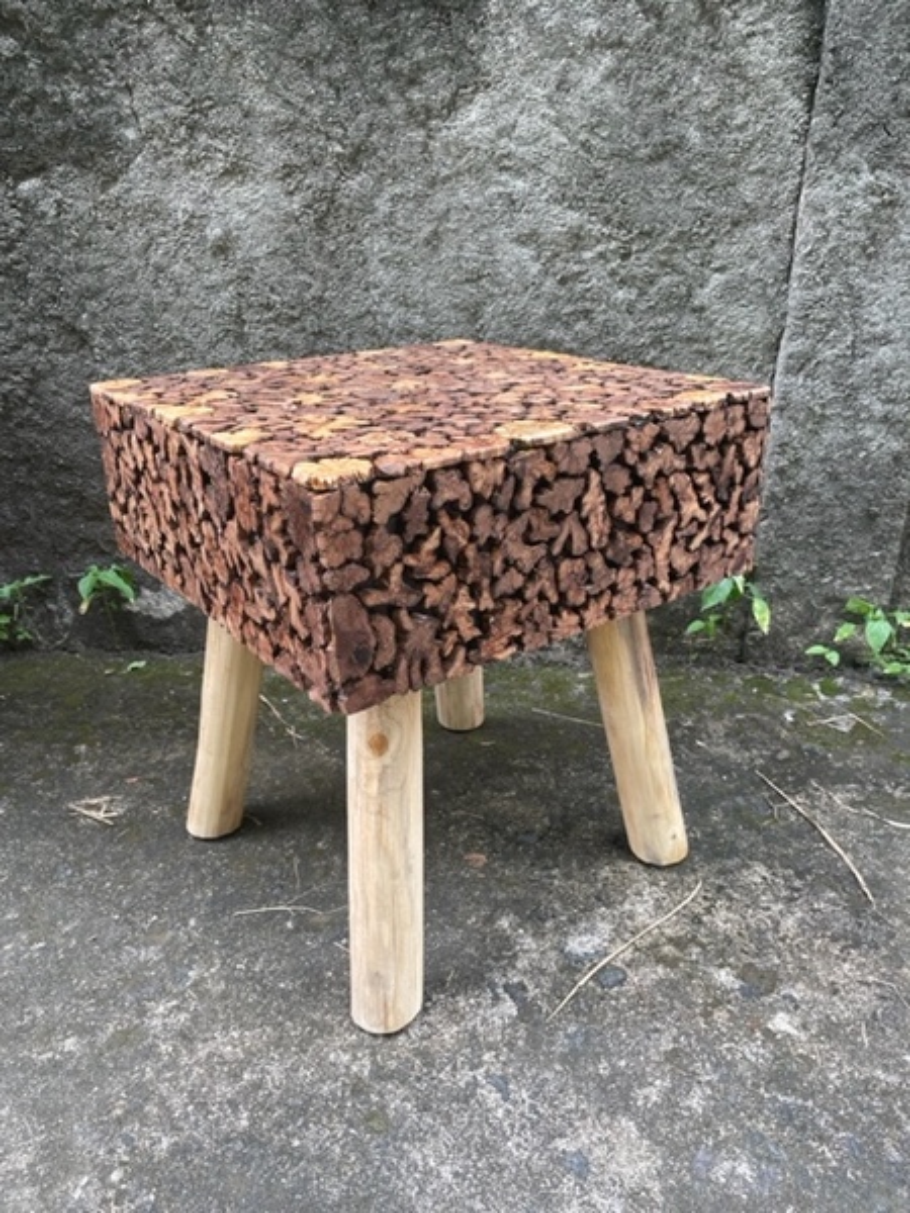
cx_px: 455
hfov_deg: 53.1
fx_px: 911
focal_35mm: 26
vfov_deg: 67.3
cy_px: 606
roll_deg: +0.9
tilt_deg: -23.0
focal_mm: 4.2
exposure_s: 1/121
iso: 40
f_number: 1.6
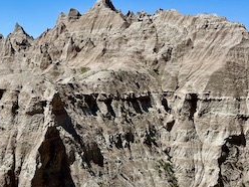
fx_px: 453
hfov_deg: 28.2
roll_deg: -1.5
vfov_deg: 23.0
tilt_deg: -11.8
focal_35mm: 63
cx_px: -19
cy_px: 146
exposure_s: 1/6579
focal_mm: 5.1
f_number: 1.6
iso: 32
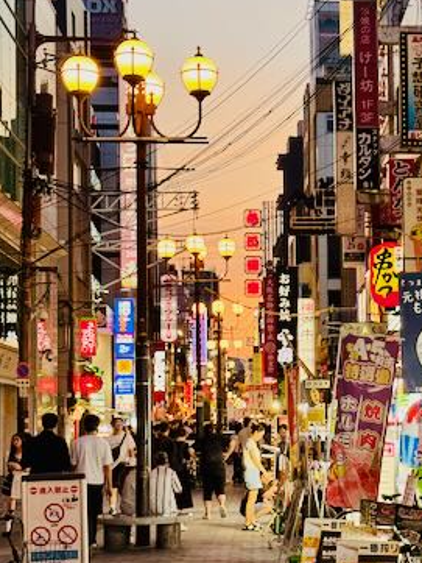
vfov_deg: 23.0
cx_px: 346
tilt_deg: +4.8
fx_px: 1381
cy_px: 332
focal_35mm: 85
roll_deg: +1.1
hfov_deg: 17.2
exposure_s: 1/60
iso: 50
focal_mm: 6.76
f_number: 1.78
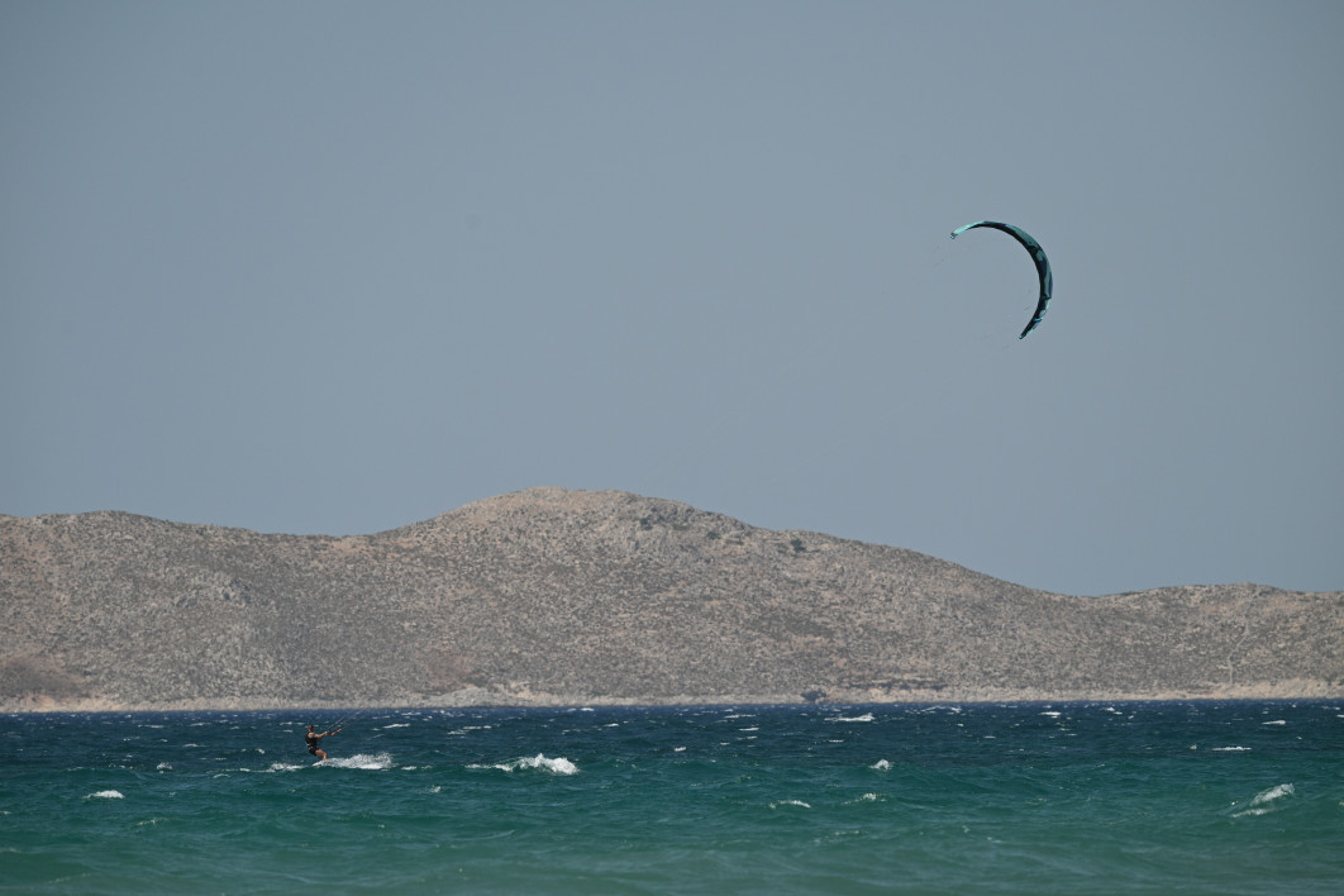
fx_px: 13439
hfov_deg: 5.7
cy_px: 448
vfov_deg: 3.8
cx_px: 672
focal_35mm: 360
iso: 400
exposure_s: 1/3200
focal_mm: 360
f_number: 6
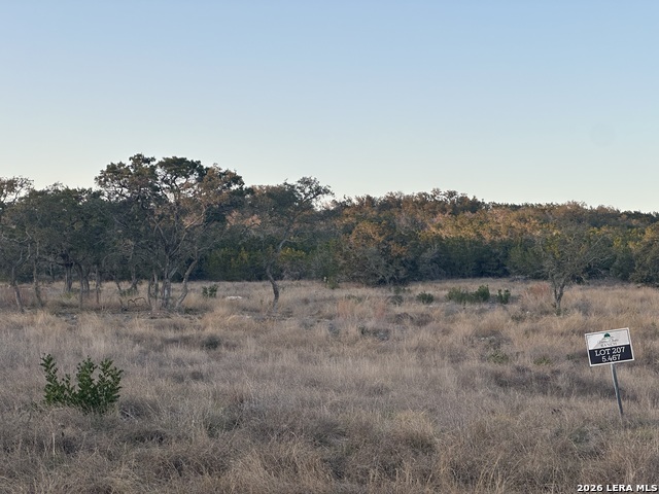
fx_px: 1466
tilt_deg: +4.4
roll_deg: -0.8
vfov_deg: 19.1
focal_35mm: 77
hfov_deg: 25.3
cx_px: 330
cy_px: 247
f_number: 2.8
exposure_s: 1/99
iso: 32
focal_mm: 9
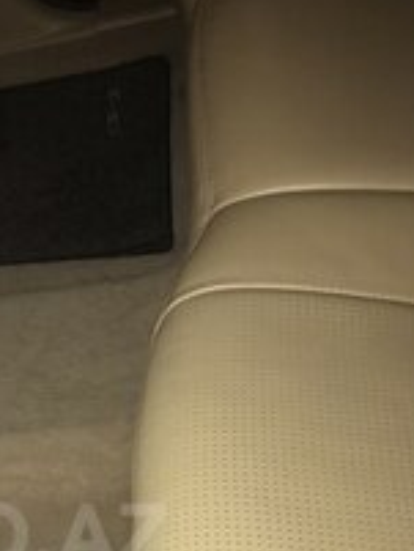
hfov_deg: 20.3
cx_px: -44
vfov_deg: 26.8
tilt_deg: -48.6
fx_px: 1099
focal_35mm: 69
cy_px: 535
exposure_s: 1/17
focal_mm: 3.99
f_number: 1.8
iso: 32
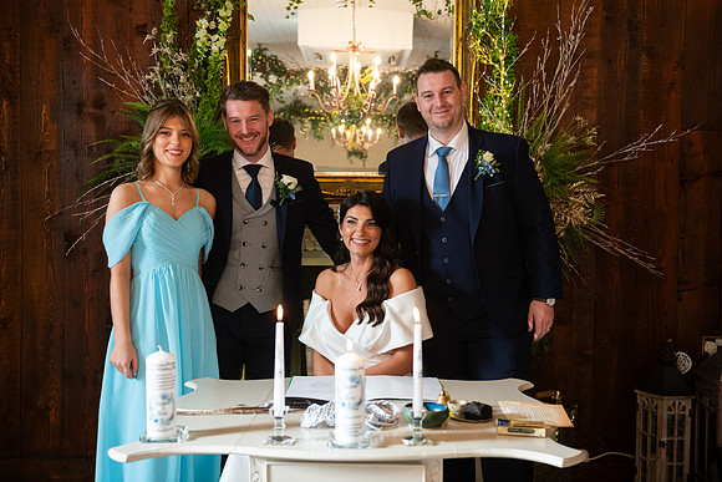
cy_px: 241
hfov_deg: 48.4
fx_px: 802
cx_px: 361
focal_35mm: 40
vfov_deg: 33.4
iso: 1000
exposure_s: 1/160
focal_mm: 40
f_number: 3.5
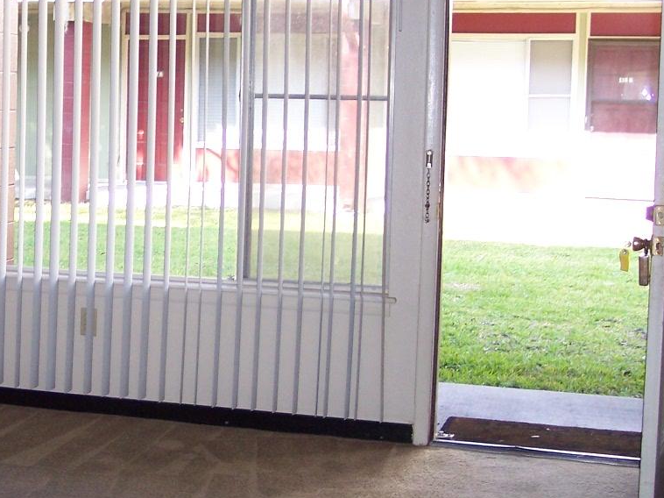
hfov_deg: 24.3
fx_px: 1477
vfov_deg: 19.1
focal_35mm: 77
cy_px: 200
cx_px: 21
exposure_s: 1/90
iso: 140
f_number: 2.8
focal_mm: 8
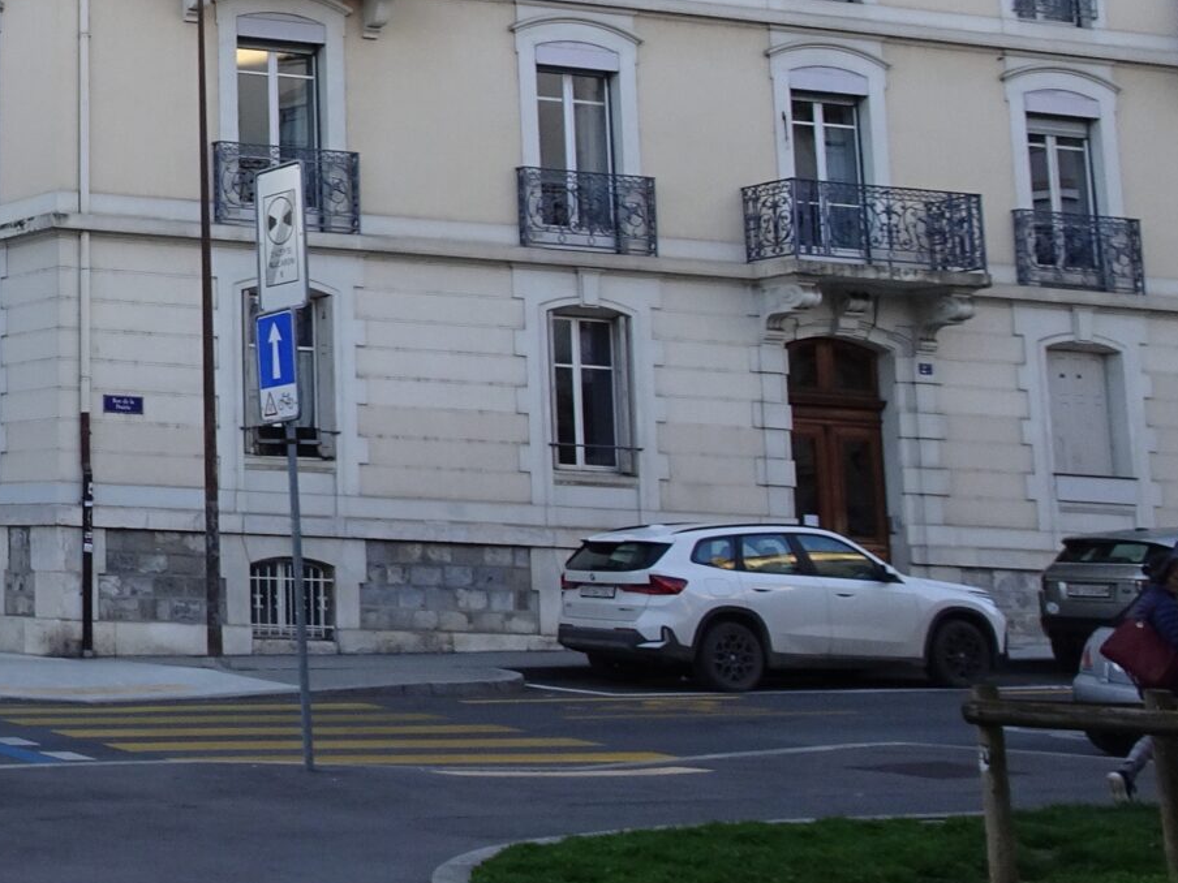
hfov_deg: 24.3
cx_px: -429
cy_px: 111
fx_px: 2314
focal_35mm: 68
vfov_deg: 21.2
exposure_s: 1/80
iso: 80
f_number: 3.5
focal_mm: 4.1
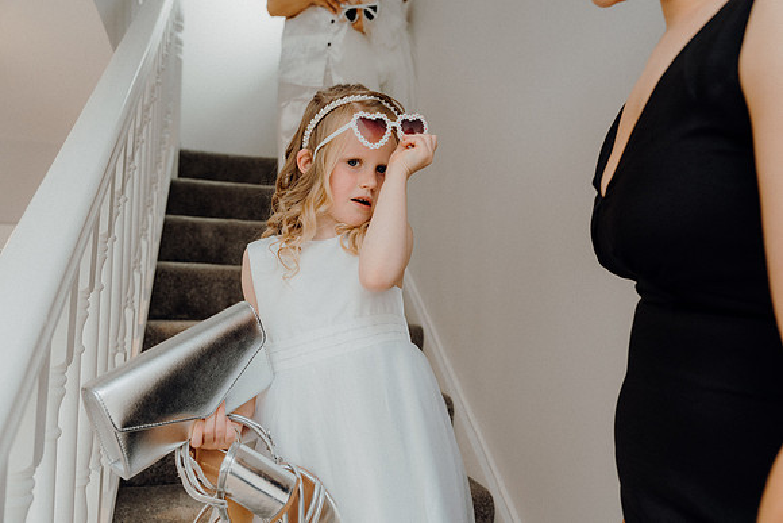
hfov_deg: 67.4
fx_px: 588
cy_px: 262
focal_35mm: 27
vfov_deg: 47.9
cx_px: 392
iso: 400
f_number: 3.5
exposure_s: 1/160
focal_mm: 27
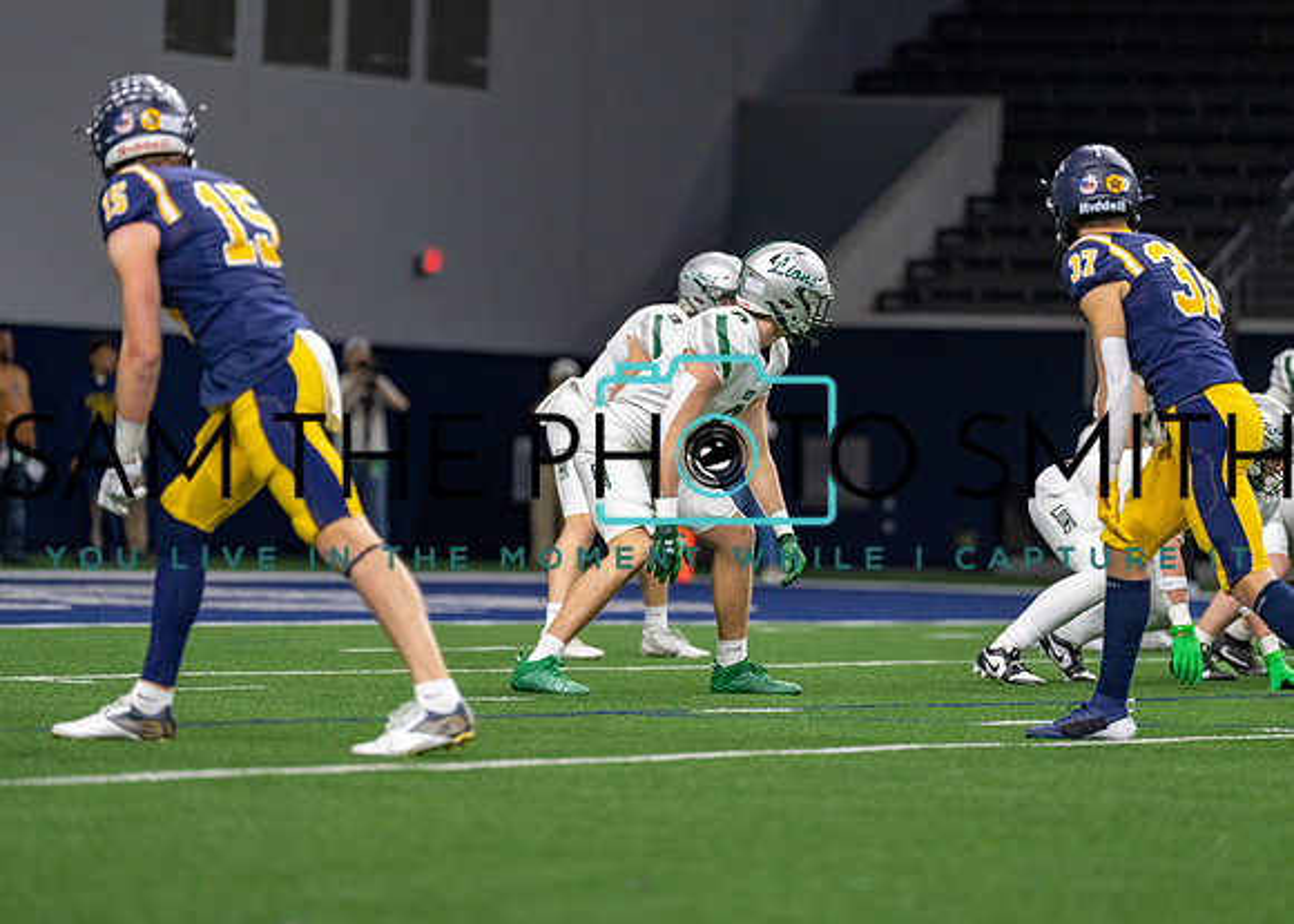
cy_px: 462
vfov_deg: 6.9
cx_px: 647
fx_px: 7700
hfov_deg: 9.6
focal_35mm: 210
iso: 2000
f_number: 2.8
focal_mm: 200
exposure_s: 1/1250
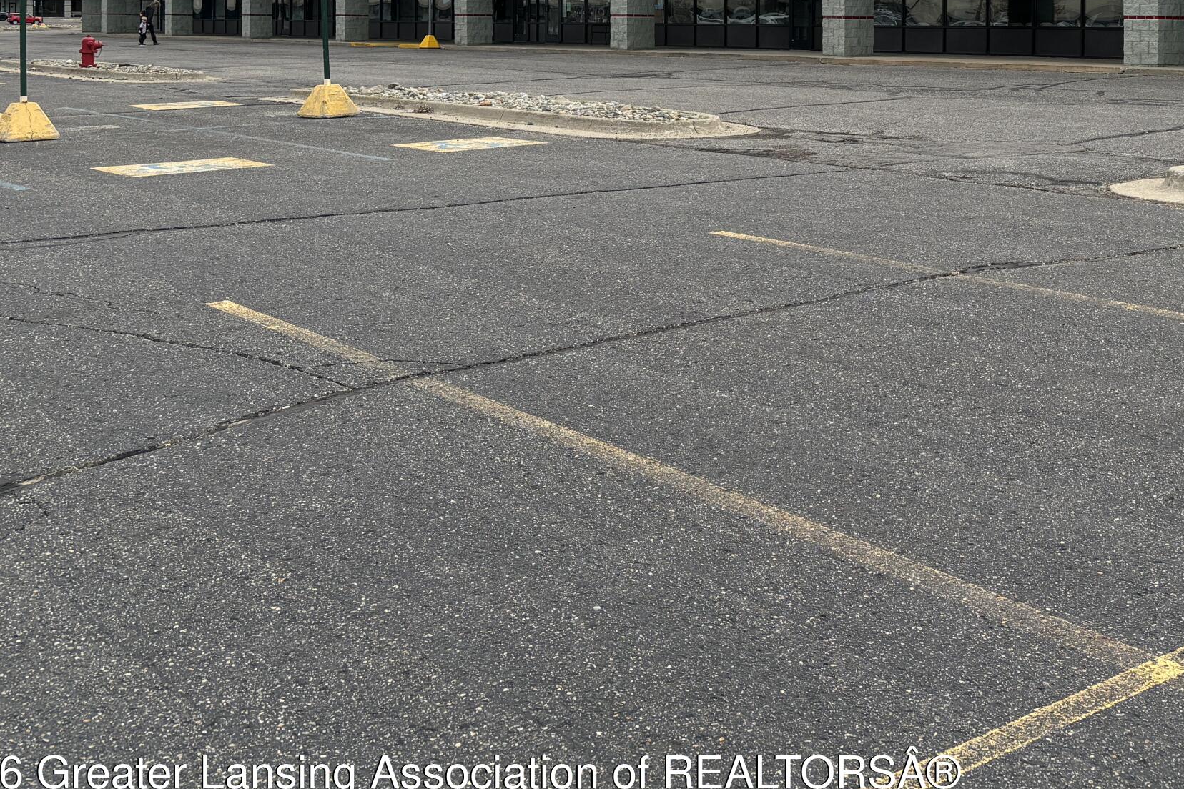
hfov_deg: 38.4
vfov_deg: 26.4
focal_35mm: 49
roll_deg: -0.8
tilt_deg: -1.2
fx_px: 1611
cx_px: 992
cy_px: 42
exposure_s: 1/3311
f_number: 1.6
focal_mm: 5.96
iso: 50
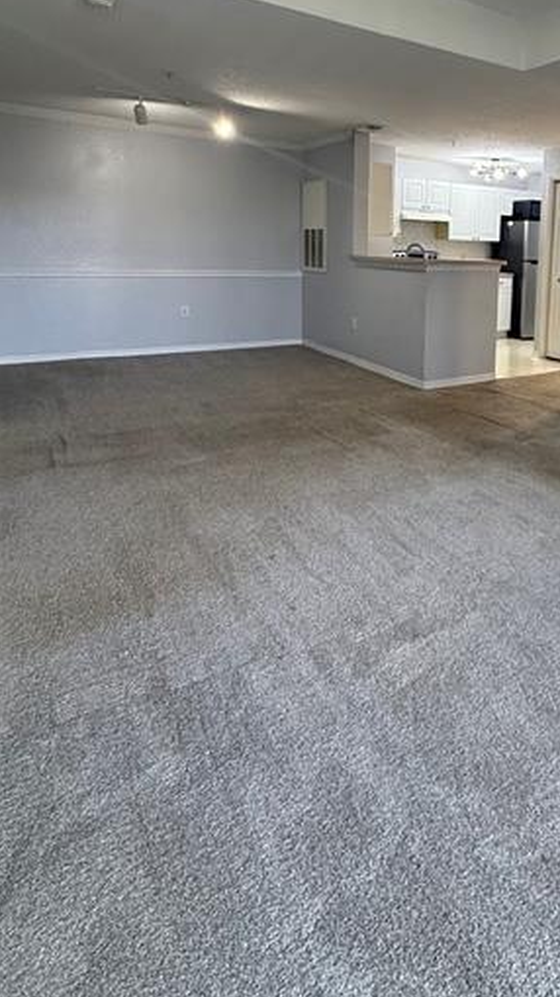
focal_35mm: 23
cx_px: 437
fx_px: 608
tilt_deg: -5.8
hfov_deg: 47.2
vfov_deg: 75.8
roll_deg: -2.0
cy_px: 319
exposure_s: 1/120
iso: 500
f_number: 2.2
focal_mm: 2.22
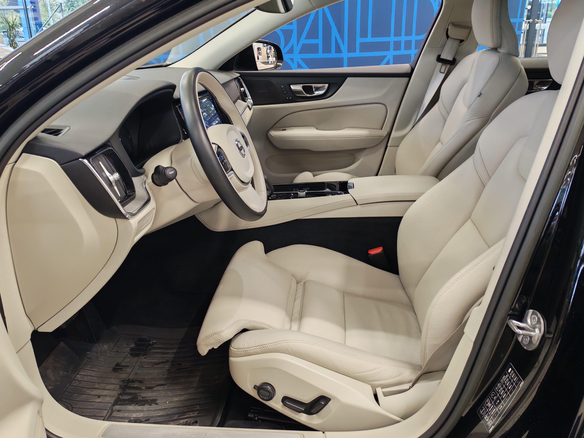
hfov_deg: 60.0
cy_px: 219
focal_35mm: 30
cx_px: 292
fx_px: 506
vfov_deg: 46.8
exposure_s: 1/100
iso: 1250
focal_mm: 6.12
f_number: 1.9
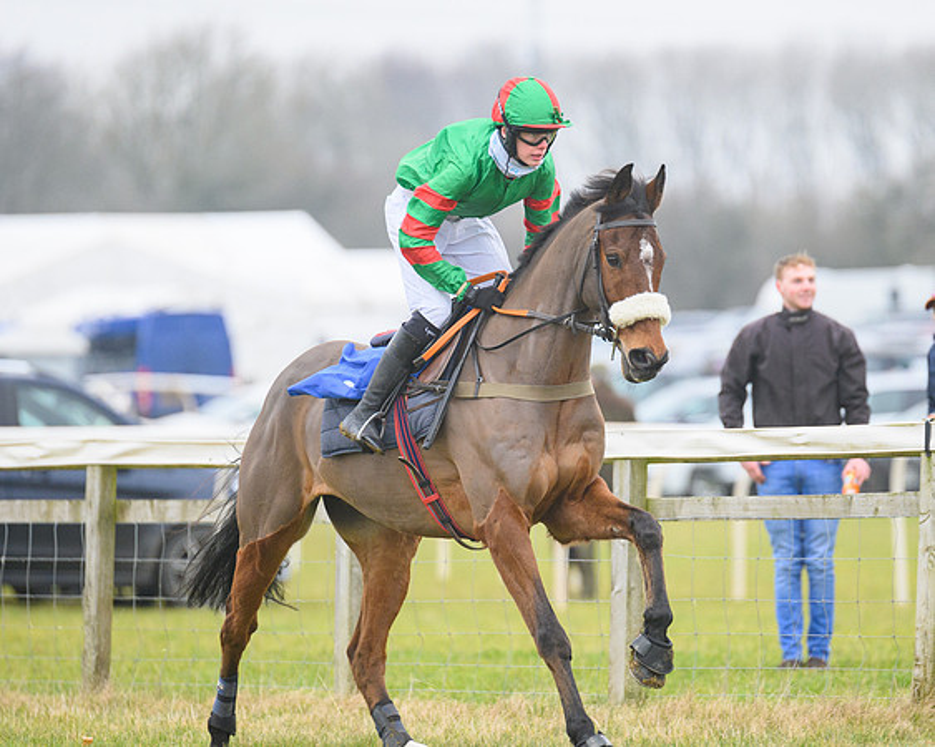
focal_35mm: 412
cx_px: 522
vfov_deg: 3.8
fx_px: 11392
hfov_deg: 4.7
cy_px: 361
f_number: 5
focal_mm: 300
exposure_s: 1/1000
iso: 1250
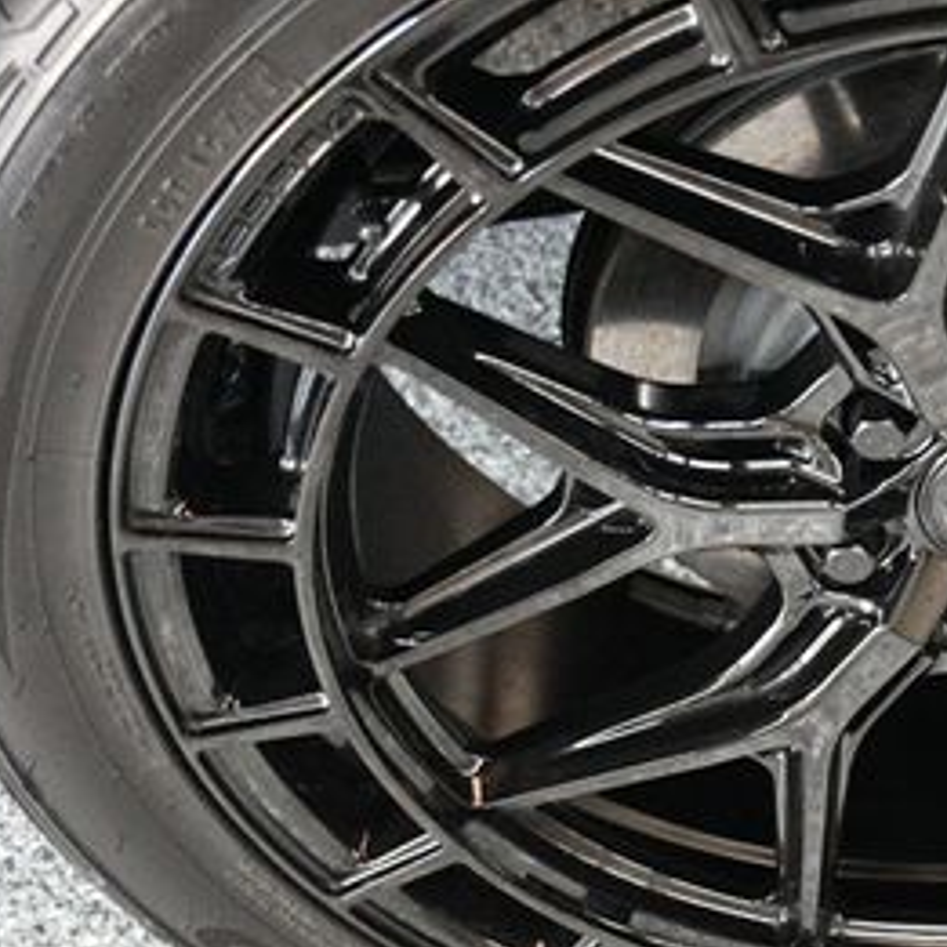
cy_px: 421
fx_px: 2321
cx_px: 994
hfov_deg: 22.0
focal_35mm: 75
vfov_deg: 23.0
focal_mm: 24
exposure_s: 1/60
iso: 4500
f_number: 3.8
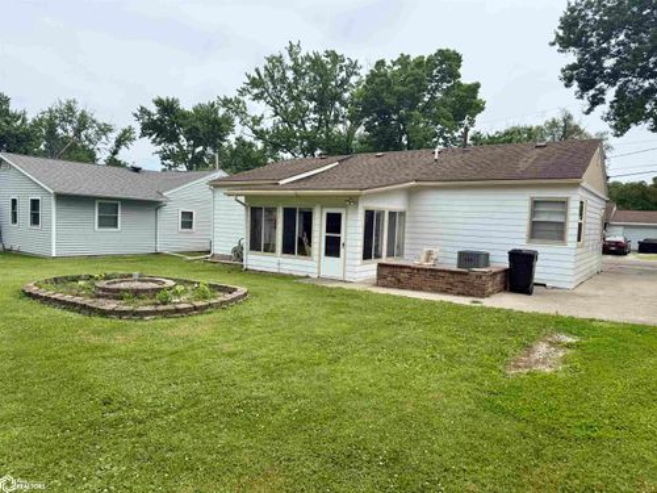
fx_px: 456
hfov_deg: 71.6
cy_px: 246
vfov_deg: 56.8
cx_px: 328
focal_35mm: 24
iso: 80
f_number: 1.78
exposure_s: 1/4167
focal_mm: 6.76
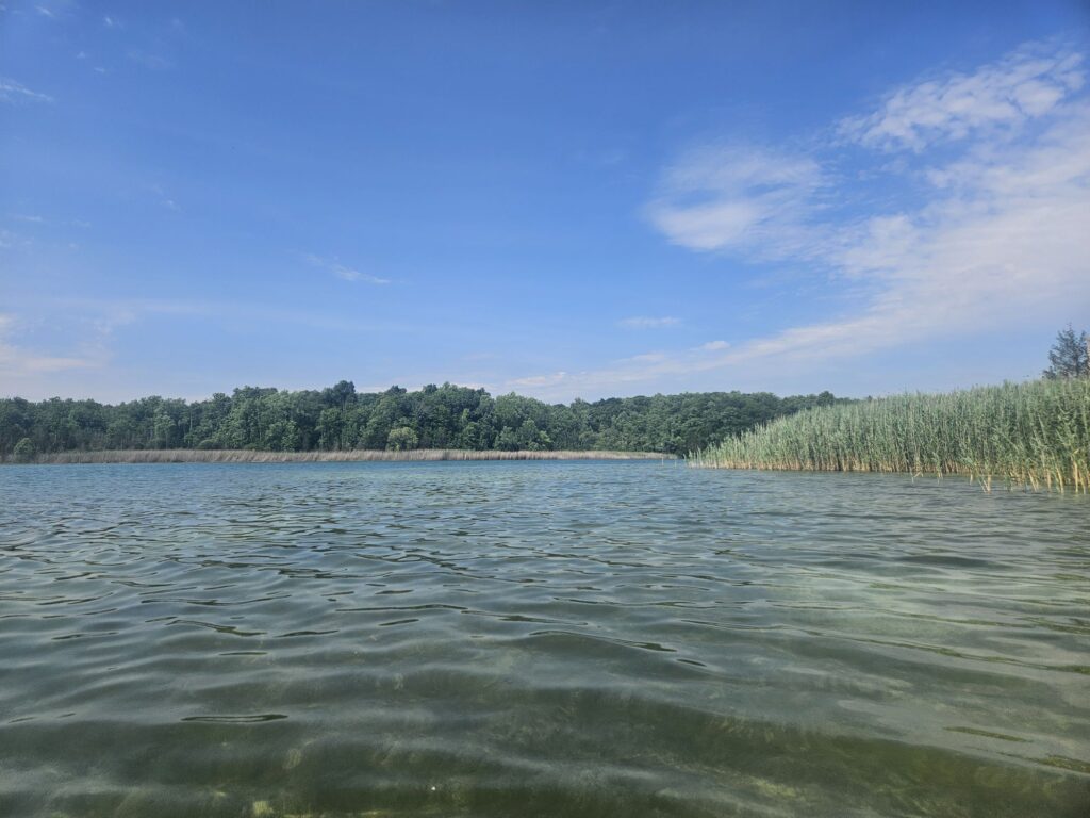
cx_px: 545
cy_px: 409
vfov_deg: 58.9
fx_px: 724
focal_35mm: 23
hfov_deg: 73.9
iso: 25
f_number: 1.8
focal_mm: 5.4
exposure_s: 1/2897
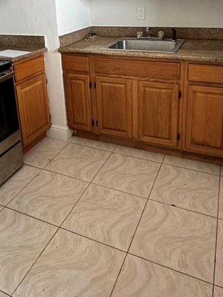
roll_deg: +2.9
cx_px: 95
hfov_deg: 42.8
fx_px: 283
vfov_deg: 52.6
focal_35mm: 33
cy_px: 69
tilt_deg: -16.9
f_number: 2.2
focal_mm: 2.22
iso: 200
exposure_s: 1/60
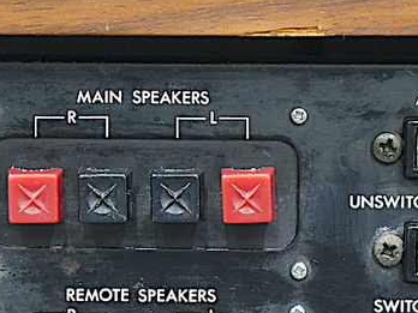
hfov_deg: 4.2
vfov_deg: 3.1
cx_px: 258
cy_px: 330
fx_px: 5736
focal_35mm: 475
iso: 100
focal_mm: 30.9
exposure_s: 2.5
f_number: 5.6
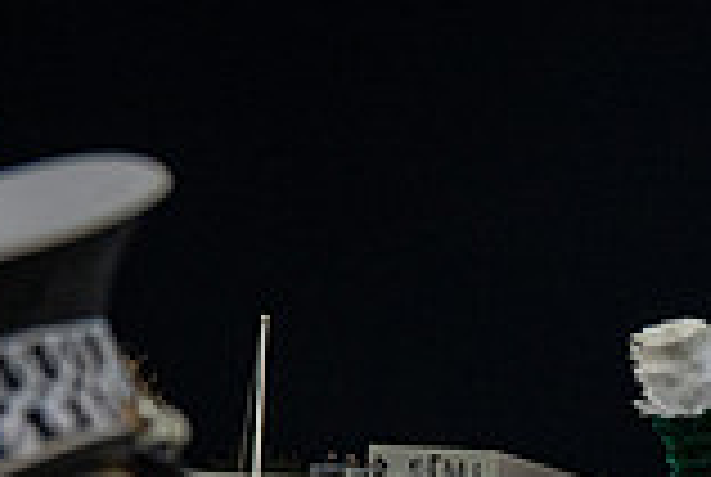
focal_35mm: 88
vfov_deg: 14.8
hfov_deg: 19.2
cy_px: 655
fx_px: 1741
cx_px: 1166
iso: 1250
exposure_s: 1/500
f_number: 3.2
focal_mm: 24
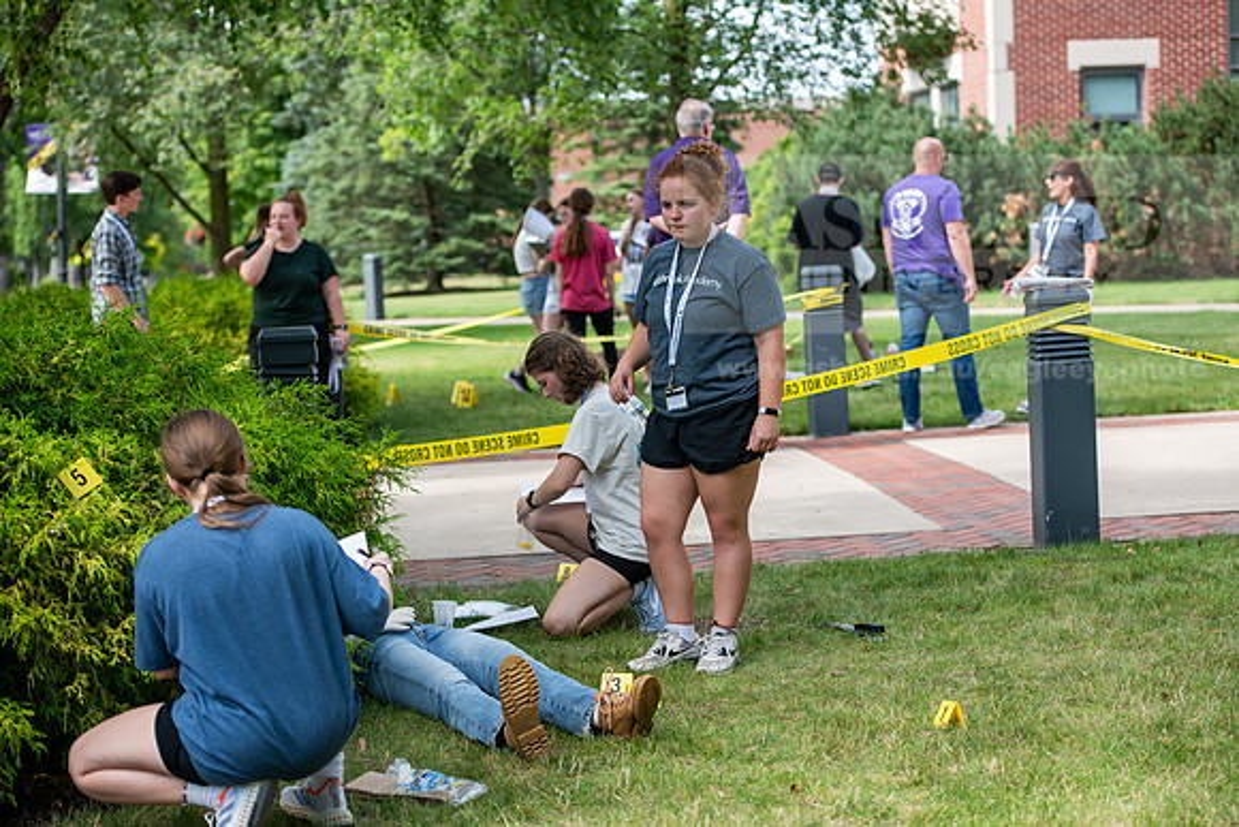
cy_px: 414
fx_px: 2685
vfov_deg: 17.5
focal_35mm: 78
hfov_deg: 26.0
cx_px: 620
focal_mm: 78
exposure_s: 1/500
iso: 160
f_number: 3.5
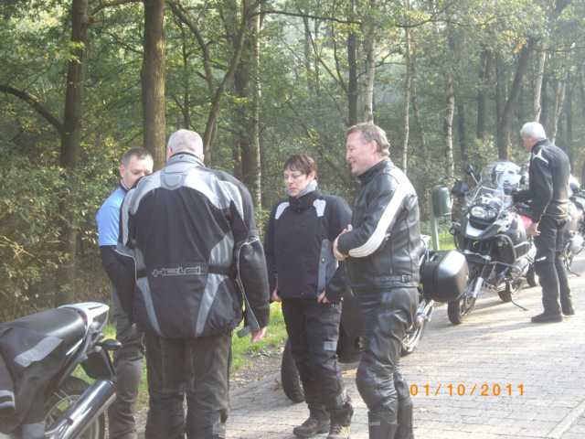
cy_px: 220
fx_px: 929
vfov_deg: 26.6
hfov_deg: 34.9
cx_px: 292
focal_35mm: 55
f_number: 3.4
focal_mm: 11.5
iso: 200
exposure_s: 1/80
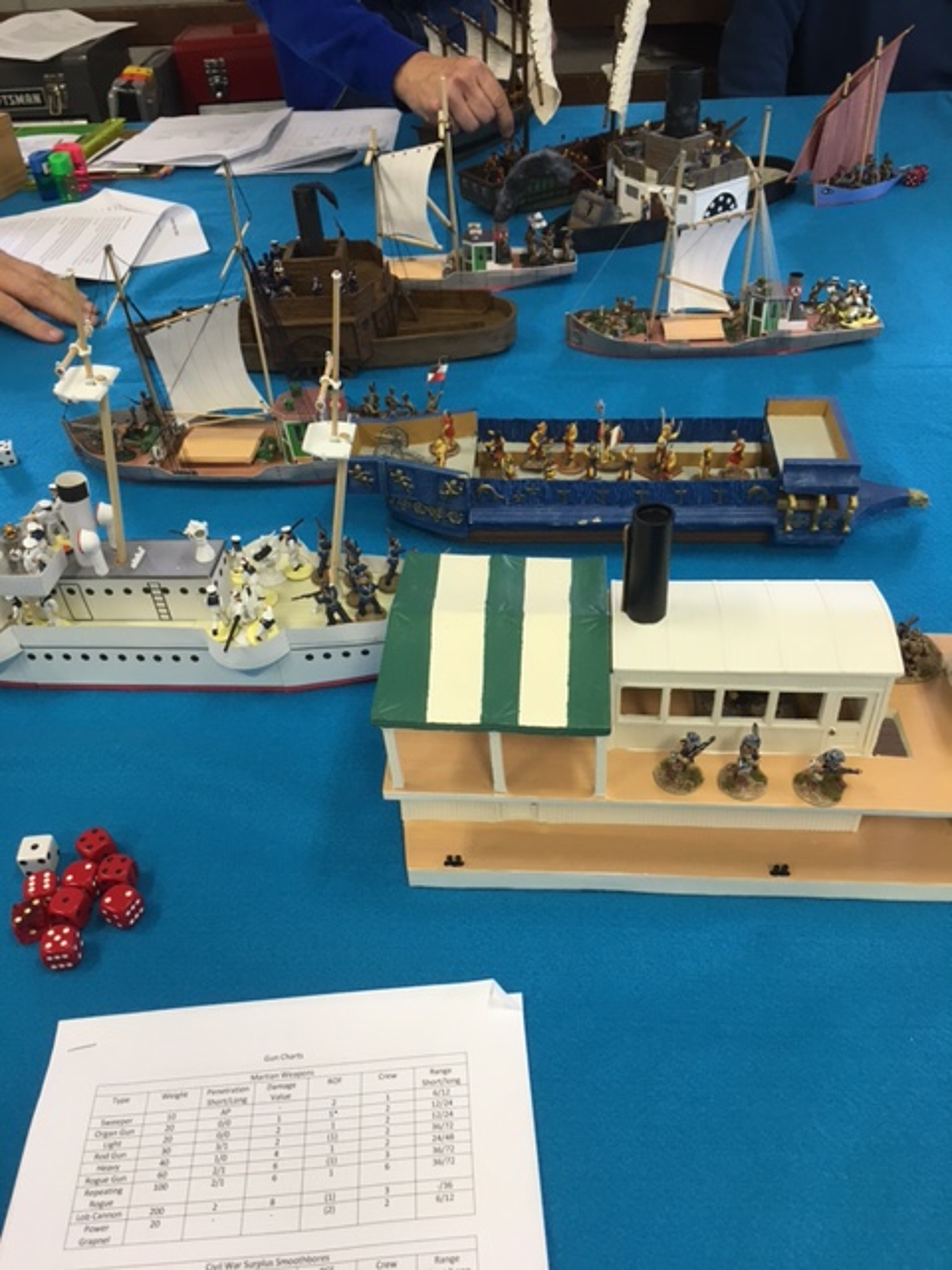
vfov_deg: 61.7
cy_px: 635
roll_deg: +3.4
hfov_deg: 48.2
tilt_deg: -39.7
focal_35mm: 29
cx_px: 476
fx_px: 1063
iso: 40
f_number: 2.2
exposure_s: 1/30
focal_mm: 4.15
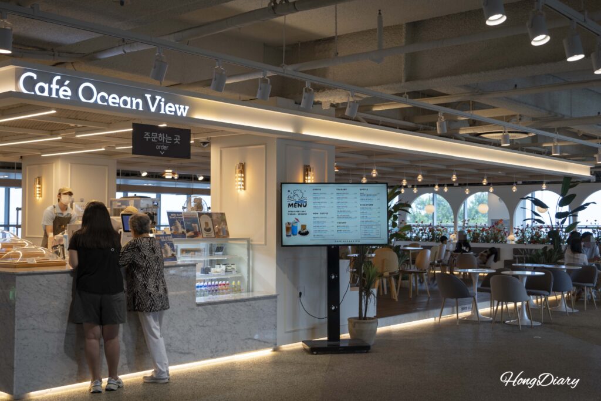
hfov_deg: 47.4
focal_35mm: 41
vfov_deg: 32.6
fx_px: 685
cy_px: 200
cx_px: 300
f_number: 5.6
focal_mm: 41
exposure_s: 1/60
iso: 200
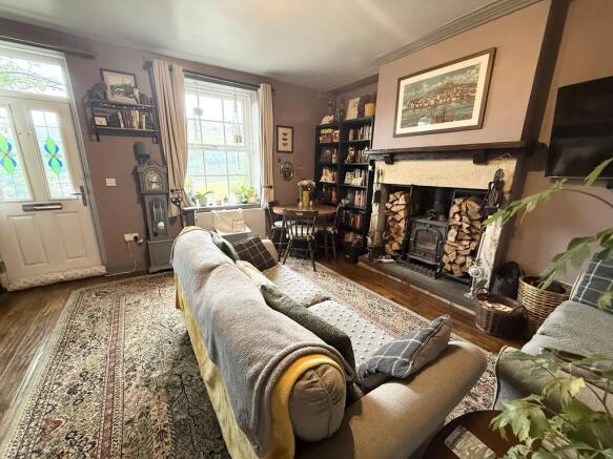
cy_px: 230
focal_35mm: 14
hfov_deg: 102.1
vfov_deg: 85.7
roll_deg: -0.3
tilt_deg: -13.8
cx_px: 306
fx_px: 248
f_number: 2.2
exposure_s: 1/86
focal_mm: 2.22
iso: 320
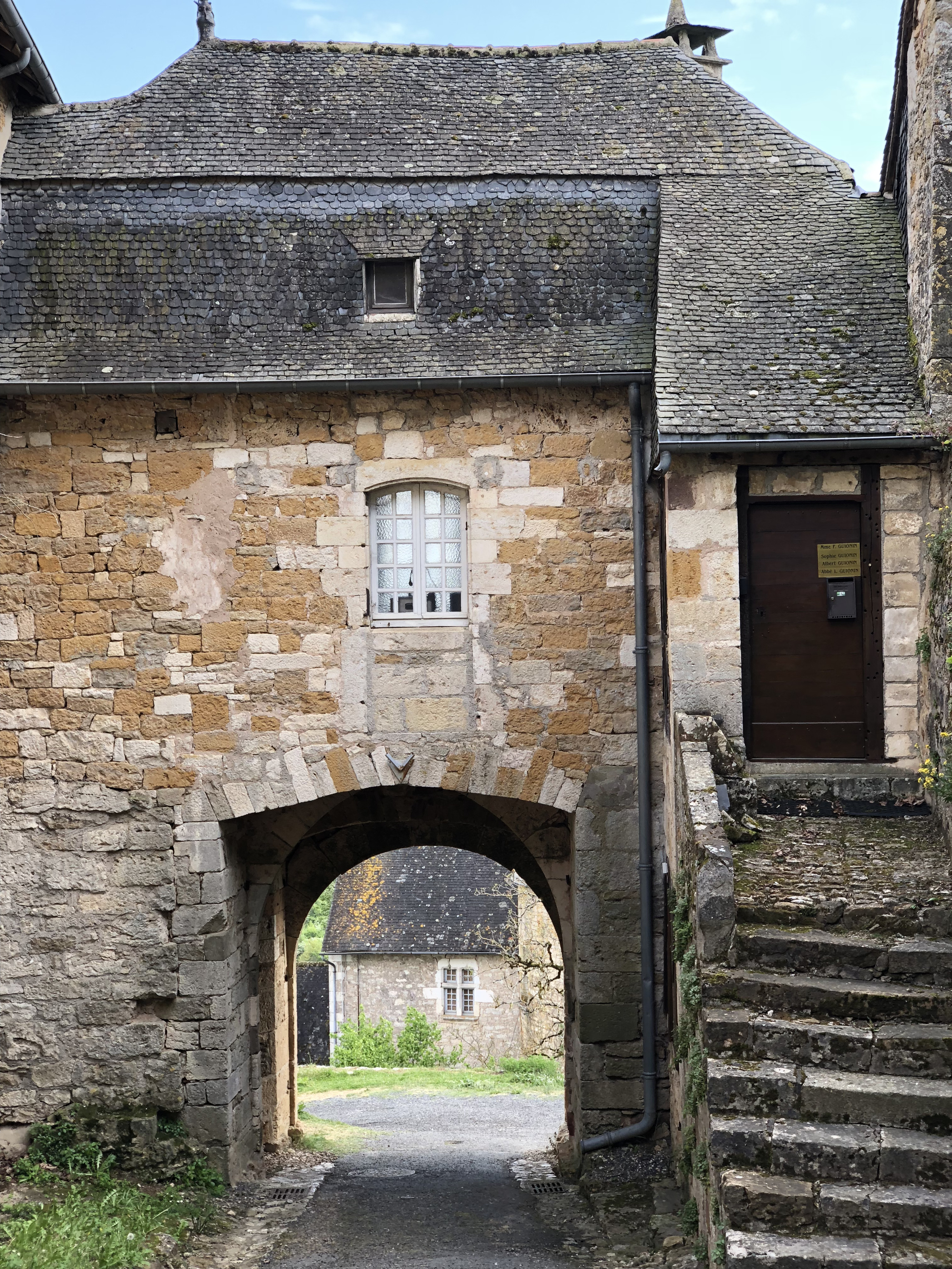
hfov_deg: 28.0
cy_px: 634
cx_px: 476
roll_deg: +0.8
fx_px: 1907
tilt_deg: -1.2
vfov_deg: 36.8
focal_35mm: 52
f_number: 2.4
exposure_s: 1/120
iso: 16
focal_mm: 6
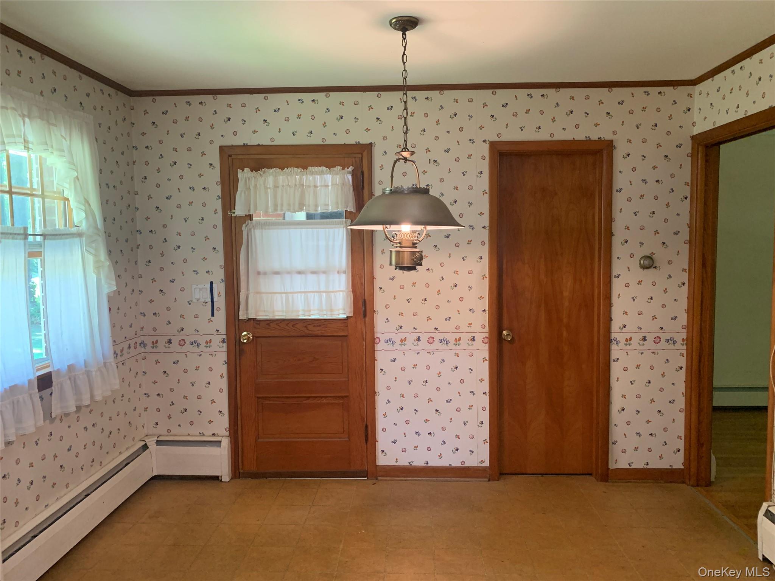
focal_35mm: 26
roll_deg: +1.2
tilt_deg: -2.6
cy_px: 290
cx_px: 388
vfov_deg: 53.1
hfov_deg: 67.3
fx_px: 582
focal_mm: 4.25
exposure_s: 1/60
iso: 200
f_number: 1.8
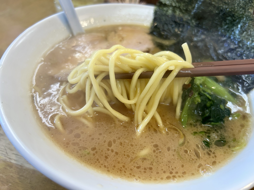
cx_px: 127
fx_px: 191
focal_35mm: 26
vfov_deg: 53.1
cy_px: 95
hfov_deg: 67.3
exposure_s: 1/100
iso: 50
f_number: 1.5
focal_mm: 5.7
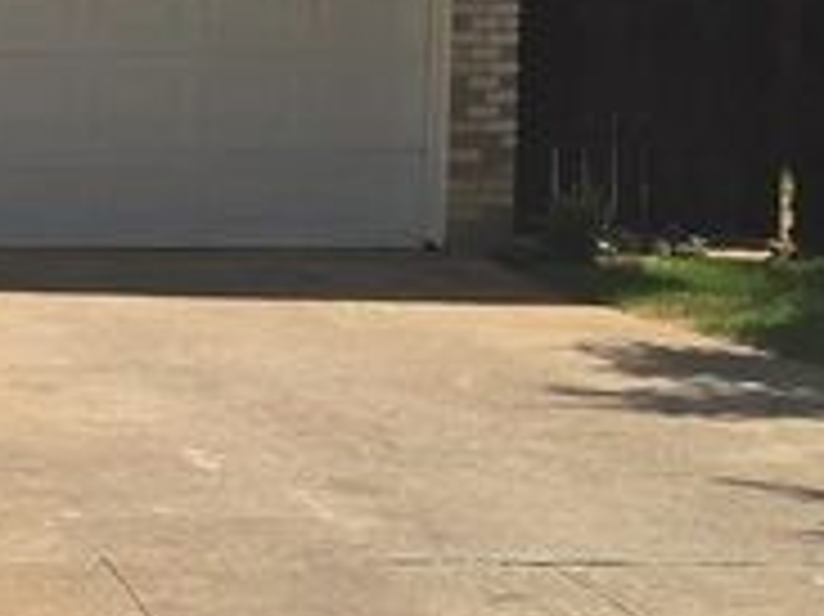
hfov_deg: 13.6
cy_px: 112
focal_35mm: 129
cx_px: -675
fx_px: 3069
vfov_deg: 11.4
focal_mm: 6.3
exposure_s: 1/887
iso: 12
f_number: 1.7
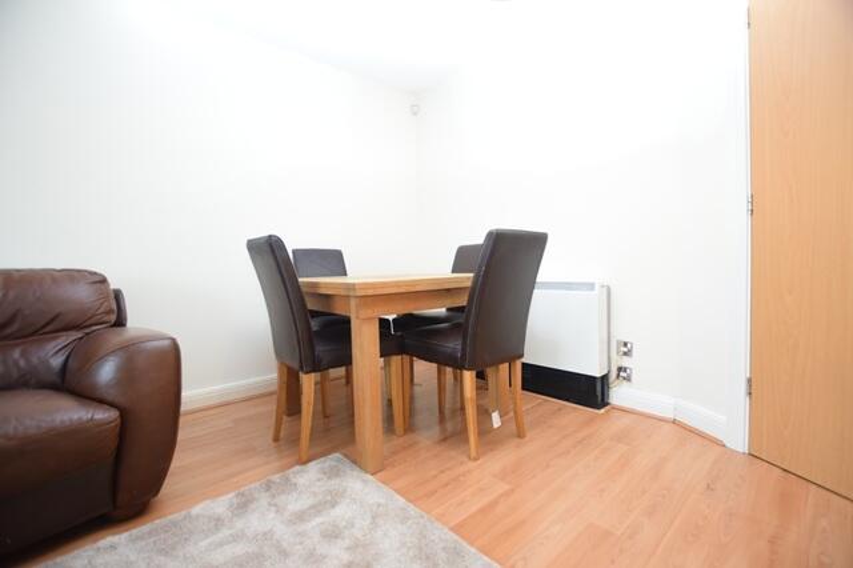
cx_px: 426
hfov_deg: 100.4
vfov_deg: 77.3
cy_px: 284
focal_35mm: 15
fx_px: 355
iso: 900
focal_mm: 10
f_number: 3.5
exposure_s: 1/60
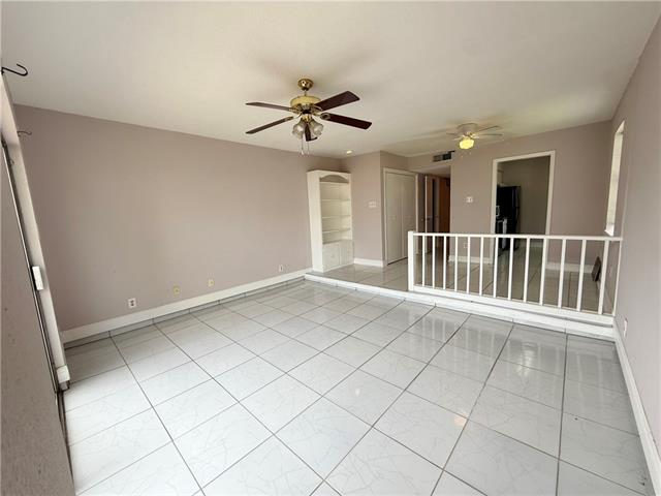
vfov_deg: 85.7
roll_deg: +2.9
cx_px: 330
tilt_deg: -7.5
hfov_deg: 102.1
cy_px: 248
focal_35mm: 14
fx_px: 267
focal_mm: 2.22
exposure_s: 1/189
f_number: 2.2
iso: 50
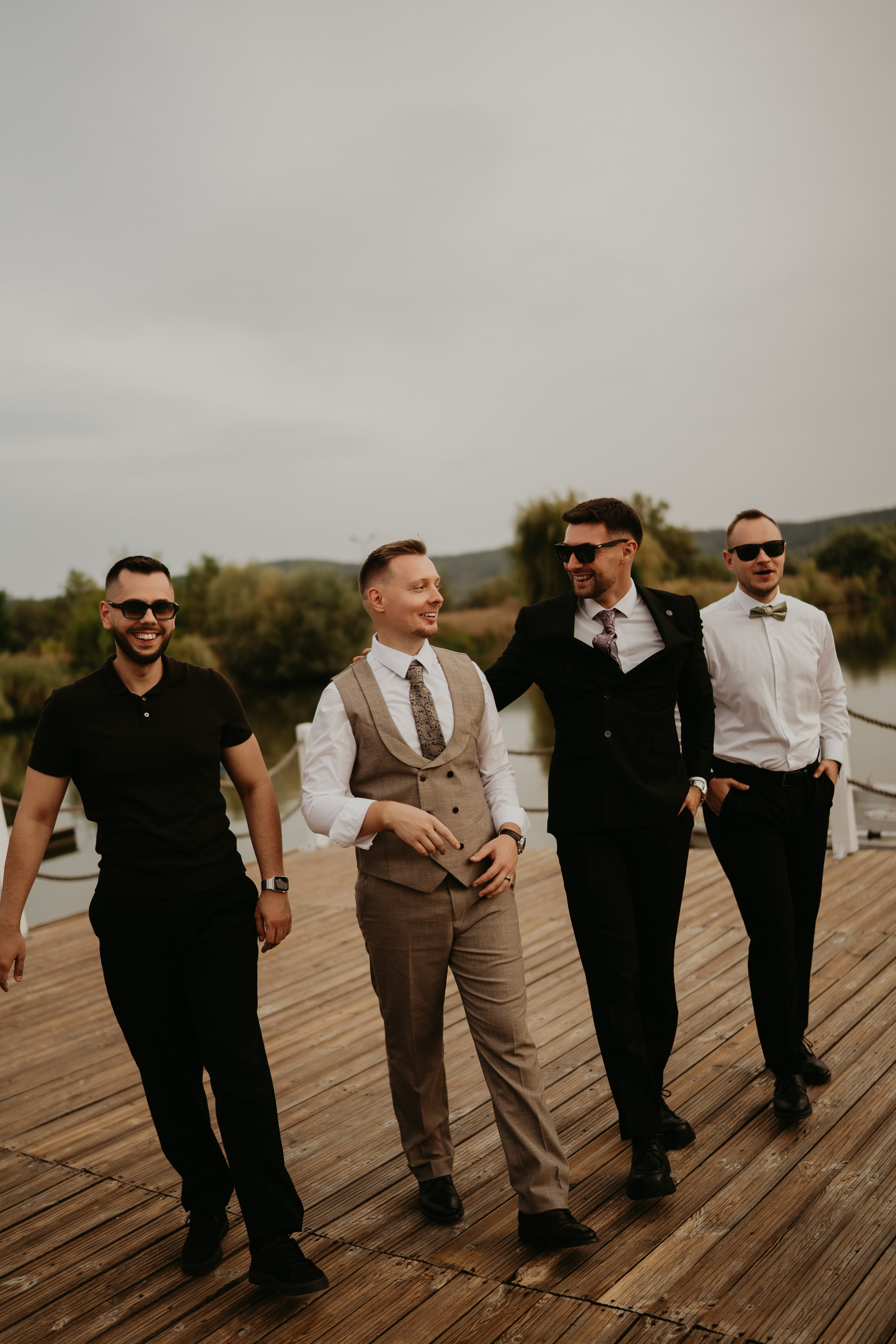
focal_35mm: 35
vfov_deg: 54.4
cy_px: 672
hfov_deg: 37.9
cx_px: 448
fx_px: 1307
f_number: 1.4
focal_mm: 35
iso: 80
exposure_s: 1/2000
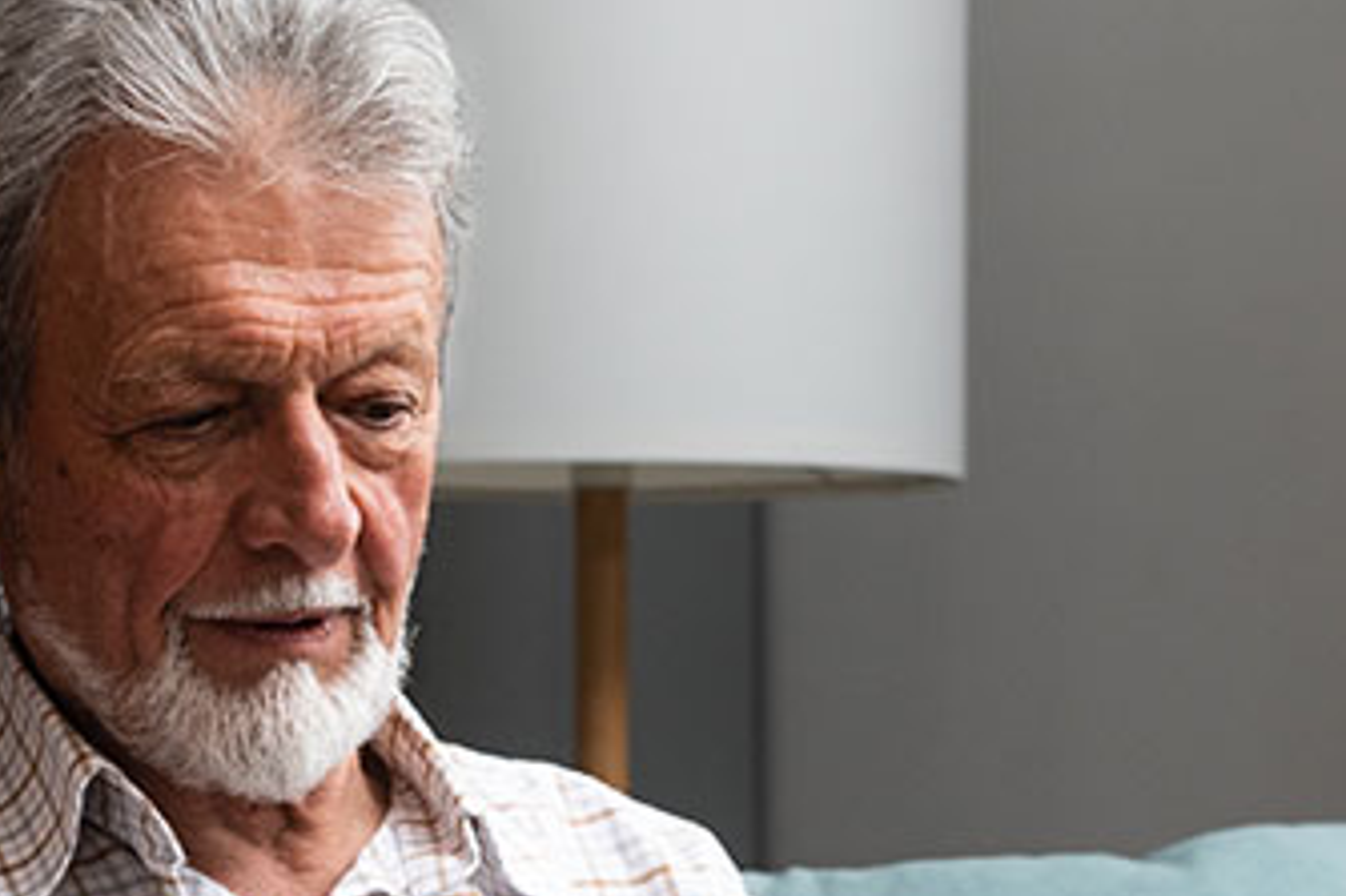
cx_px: 261
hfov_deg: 9.9
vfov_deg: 6.6
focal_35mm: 208
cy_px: 990
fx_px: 7773
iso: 200
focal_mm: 58
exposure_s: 1/125
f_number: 6.3
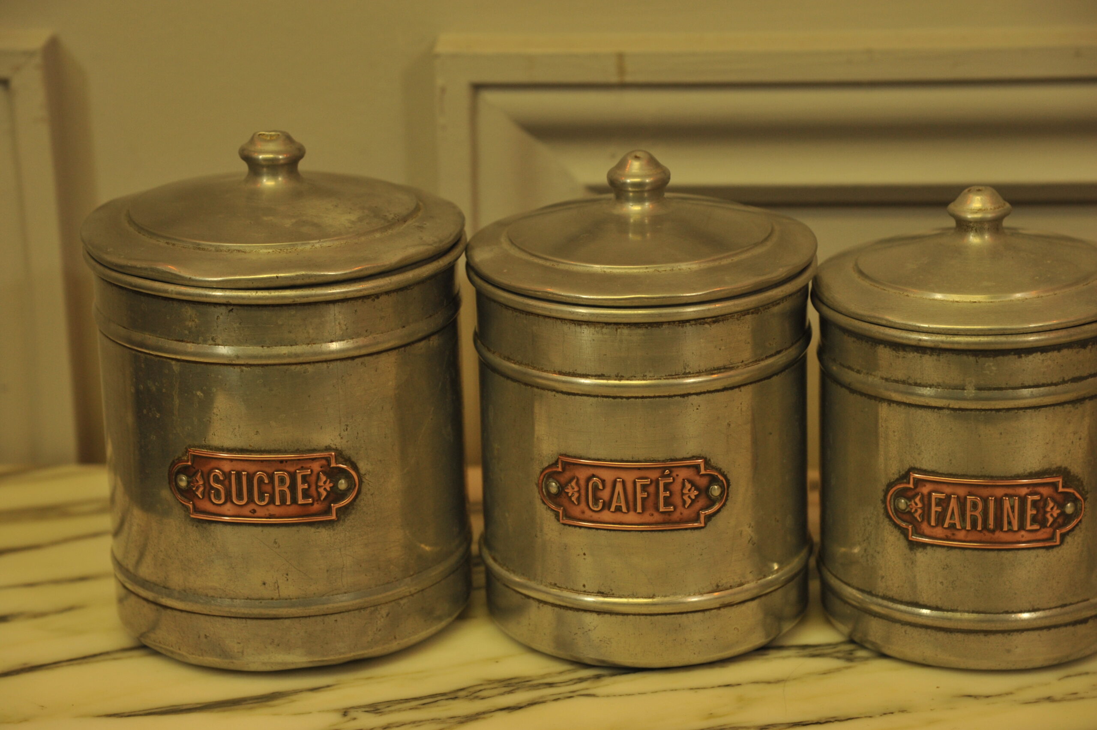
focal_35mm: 120
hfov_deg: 17.1
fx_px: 3654
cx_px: 548
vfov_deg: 11.4
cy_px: 365
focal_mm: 120
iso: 1250
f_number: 6.3
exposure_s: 1/125
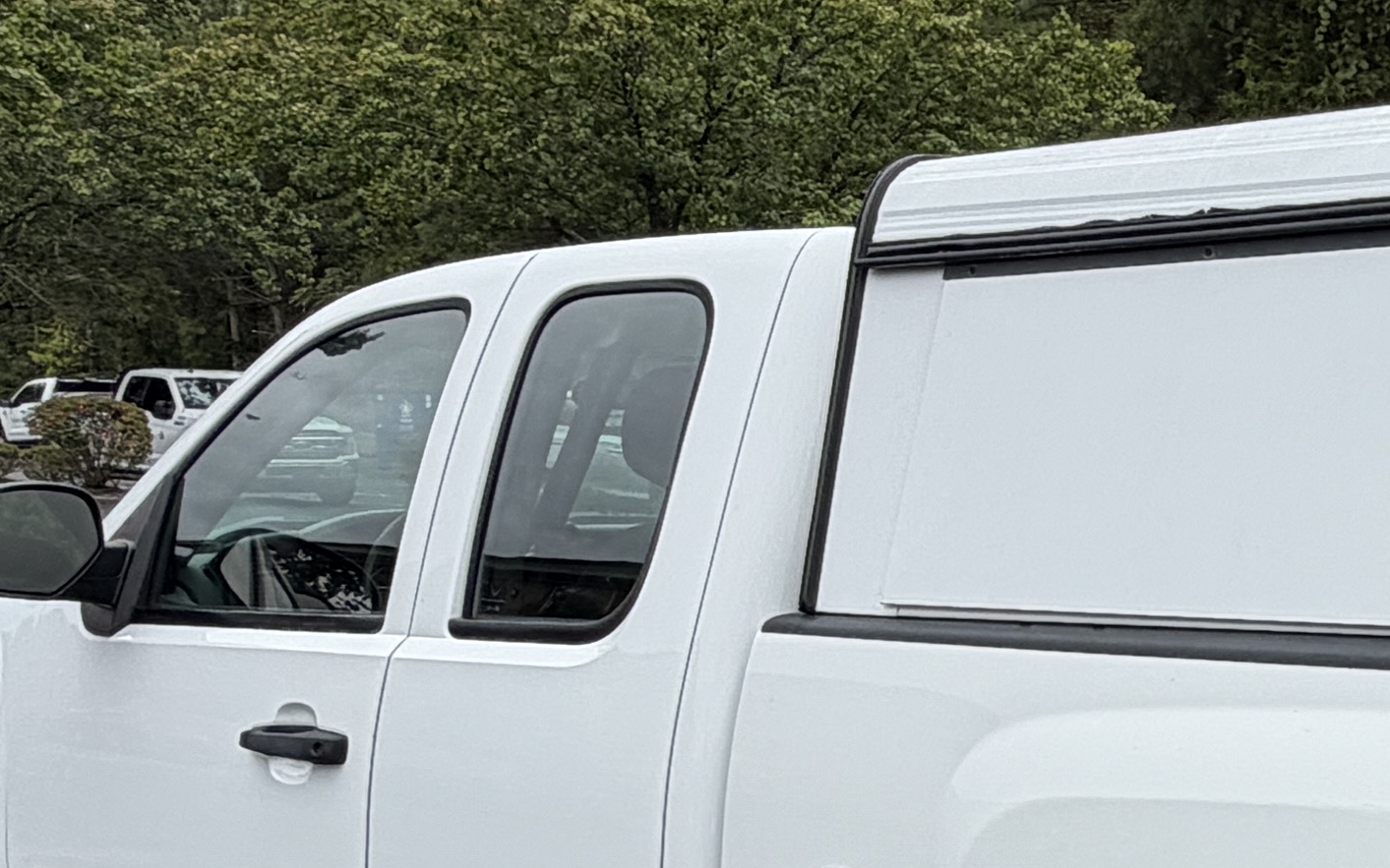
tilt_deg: -6.5
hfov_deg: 29.6
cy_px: 673
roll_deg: -1.4
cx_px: 1635
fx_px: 2273
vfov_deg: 21.4
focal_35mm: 60
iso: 32
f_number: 2.2
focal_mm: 2.22
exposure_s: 1/770
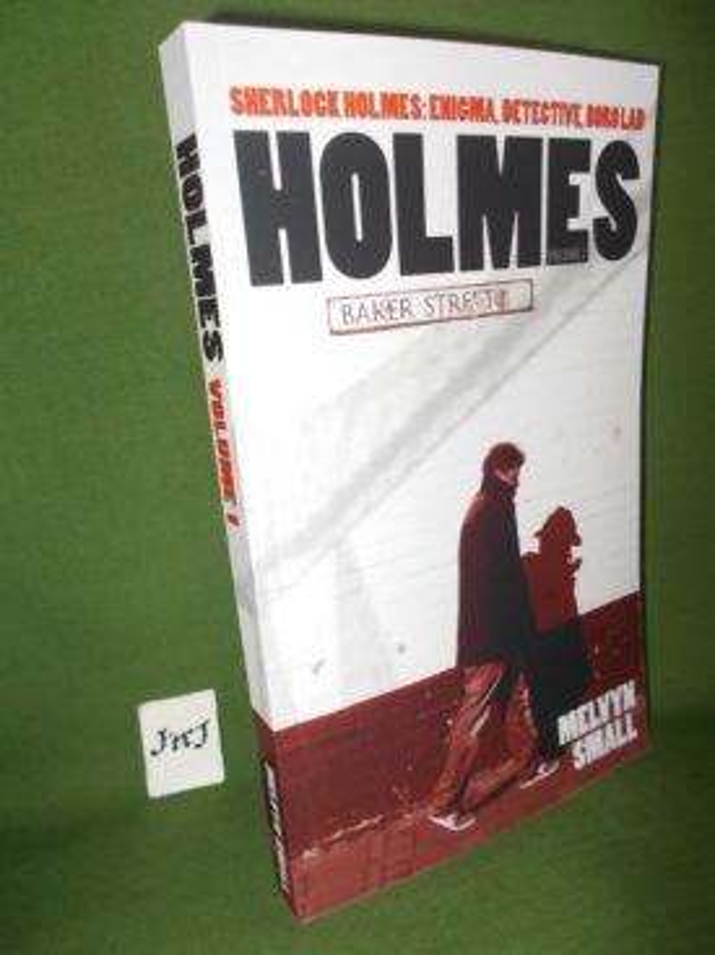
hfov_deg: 53.0
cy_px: 478
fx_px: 716
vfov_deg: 67.3
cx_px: 358
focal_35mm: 26
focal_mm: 4.6
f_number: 3.2
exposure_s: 1/25
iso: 200
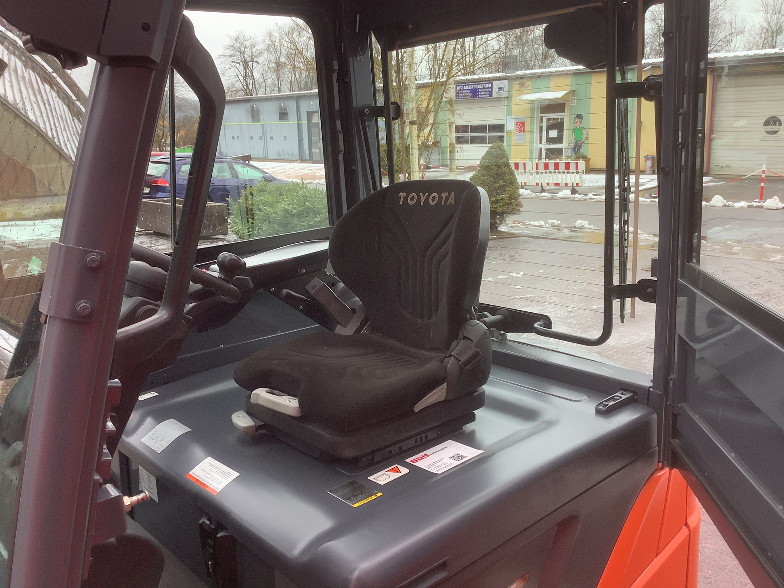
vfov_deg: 45.4
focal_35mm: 31
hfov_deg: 58.4
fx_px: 702
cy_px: 294
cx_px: 392
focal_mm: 3.3
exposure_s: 1/120
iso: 64
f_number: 2.4
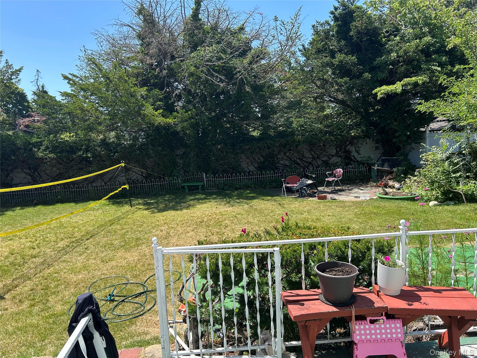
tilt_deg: -5.7
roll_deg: +3.2
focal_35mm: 26
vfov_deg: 53.1
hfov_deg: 67.3
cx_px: 238
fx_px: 358
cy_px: 179
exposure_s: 1/1597
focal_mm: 5.7
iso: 50
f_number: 1.5
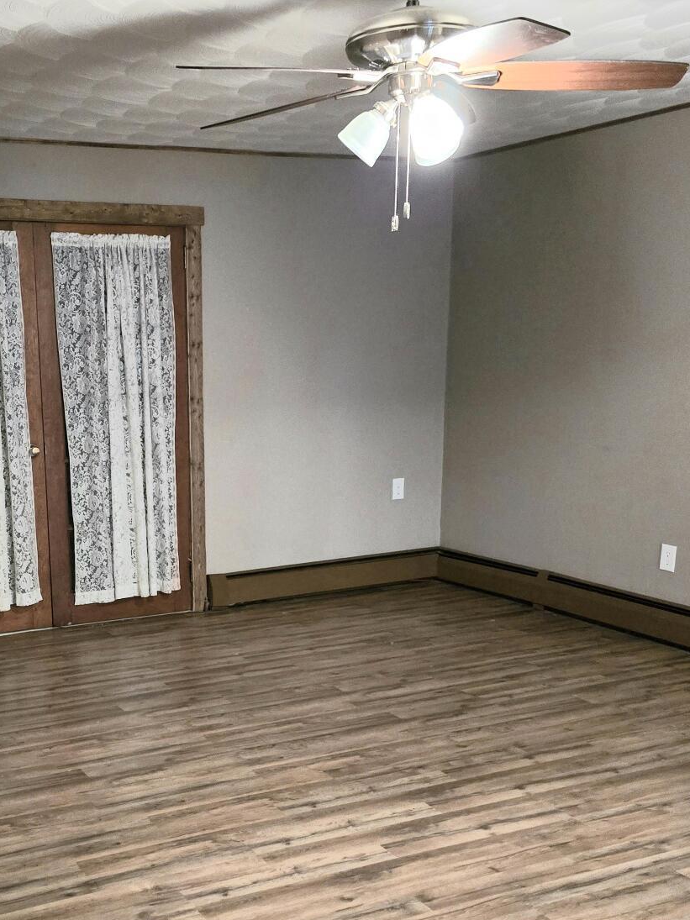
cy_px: 611
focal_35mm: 42
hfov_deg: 33.8
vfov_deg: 44.2
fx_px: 1116
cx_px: 198
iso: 2000
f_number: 1.7
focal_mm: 6.3
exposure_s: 1/60.2
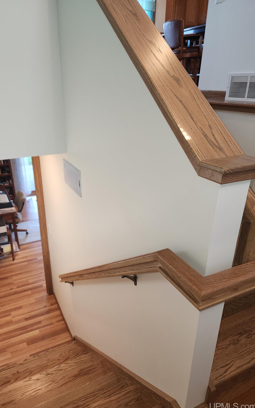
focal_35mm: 25
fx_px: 278
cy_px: 206
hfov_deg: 49.0
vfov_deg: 72.5
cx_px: 103
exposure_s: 1/60
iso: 50
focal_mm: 5.4
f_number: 1.8
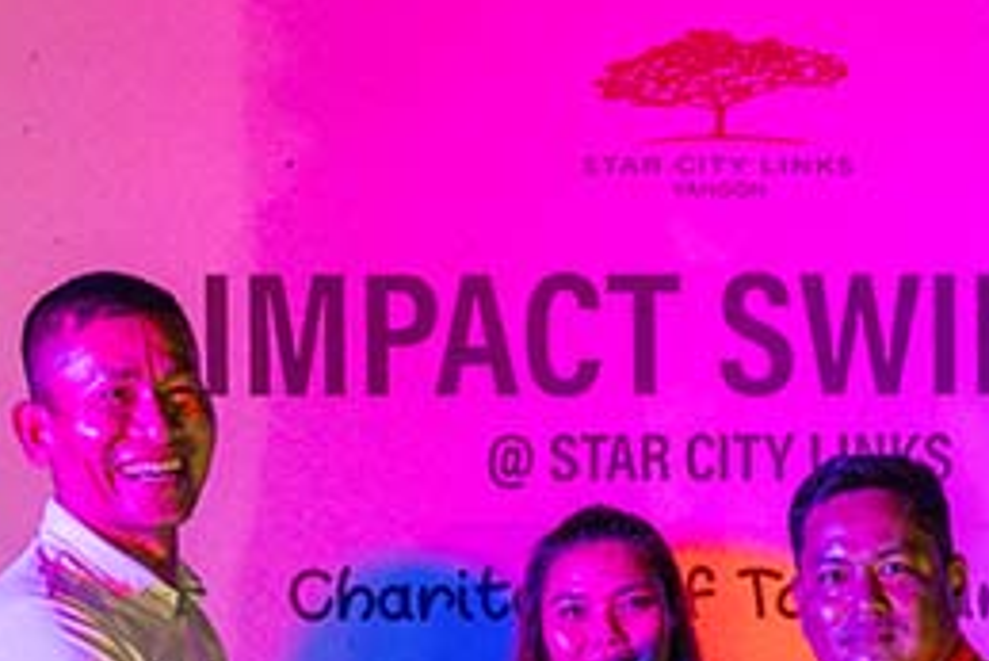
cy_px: 1055
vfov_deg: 8.8
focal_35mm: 152
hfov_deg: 13.5
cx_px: 726
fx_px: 4178
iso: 3600
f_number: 4.5
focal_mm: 41
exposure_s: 1/250
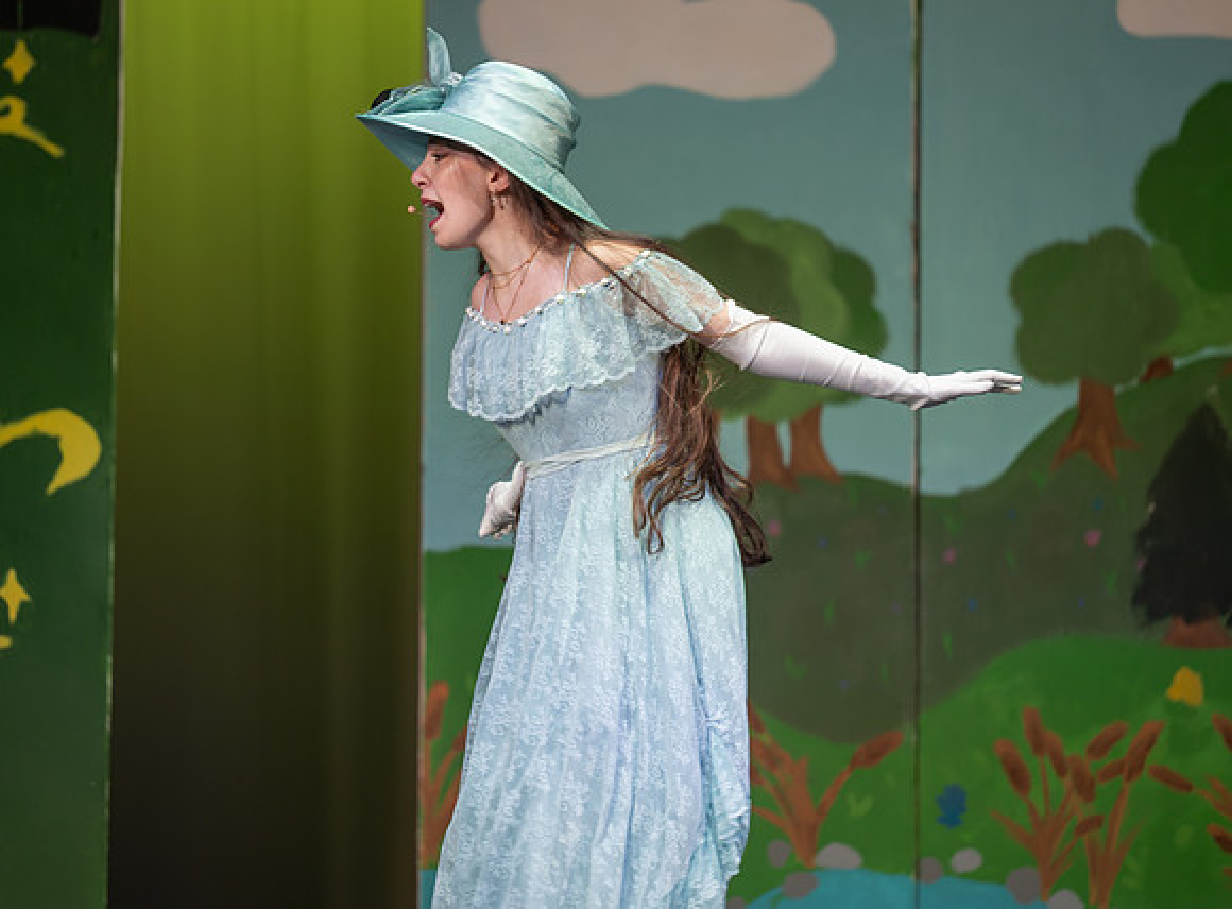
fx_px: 7824
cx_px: 445
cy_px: 364
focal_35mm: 221
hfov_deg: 9.0
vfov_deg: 6.6
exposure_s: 1/250
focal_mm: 165
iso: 140
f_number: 2.8
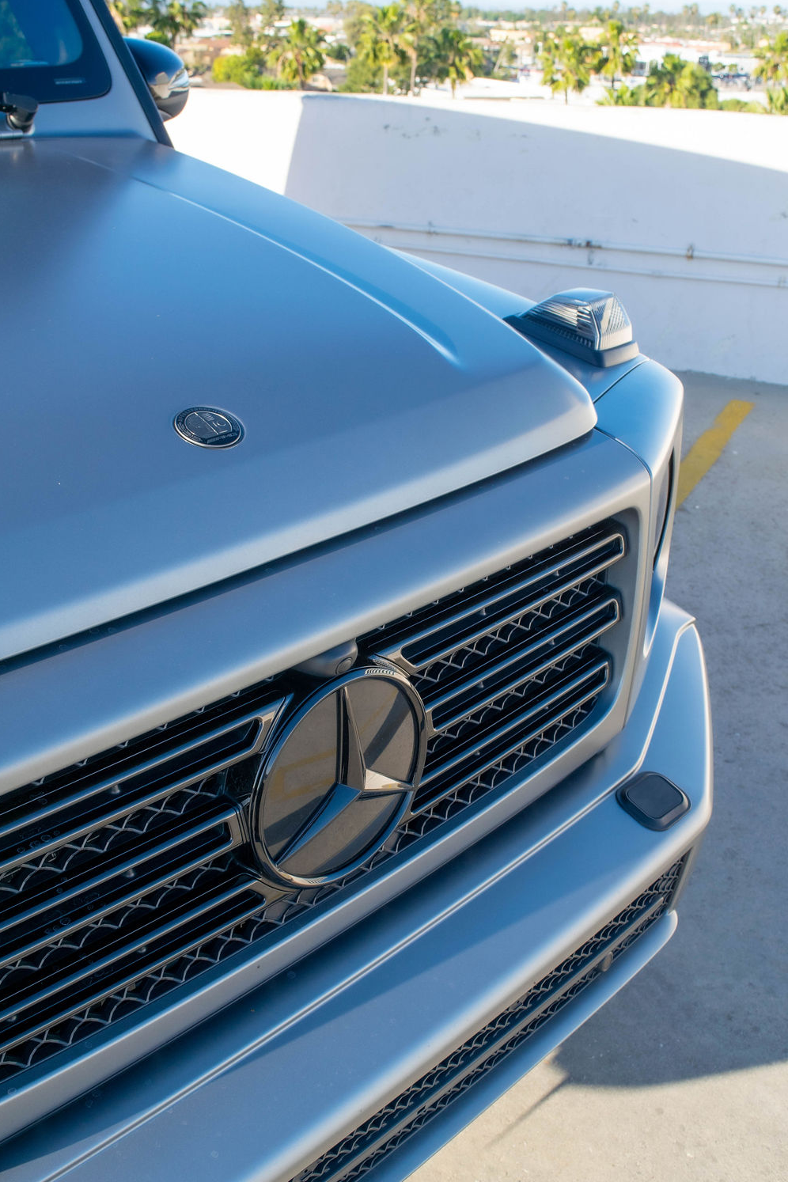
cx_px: 402
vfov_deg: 51.9
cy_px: 606
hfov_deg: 35.9
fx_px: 1215
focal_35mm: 37
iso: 220
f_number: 8
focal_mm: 24
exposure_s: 1/250
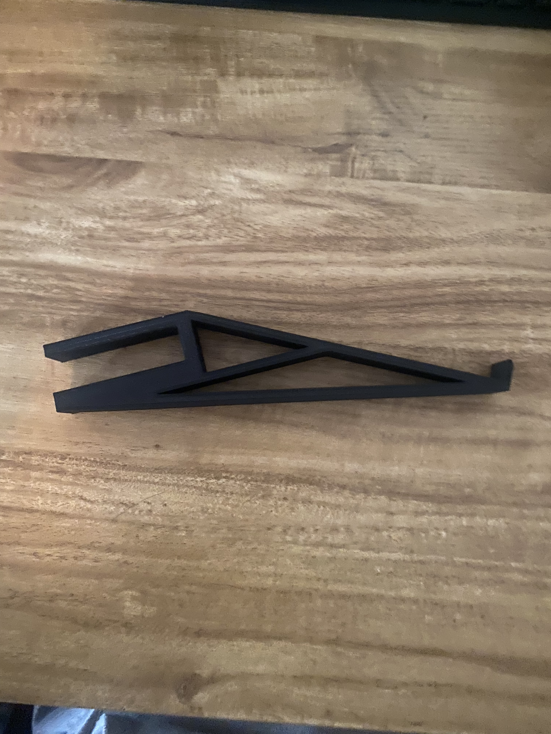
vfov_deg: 67.3
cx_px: 276
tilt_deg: -83.3
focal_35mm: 26
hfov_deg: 53.1
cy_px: 367
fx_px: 552
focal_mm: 4.25
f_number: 1.8
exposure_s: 1/10
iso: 500
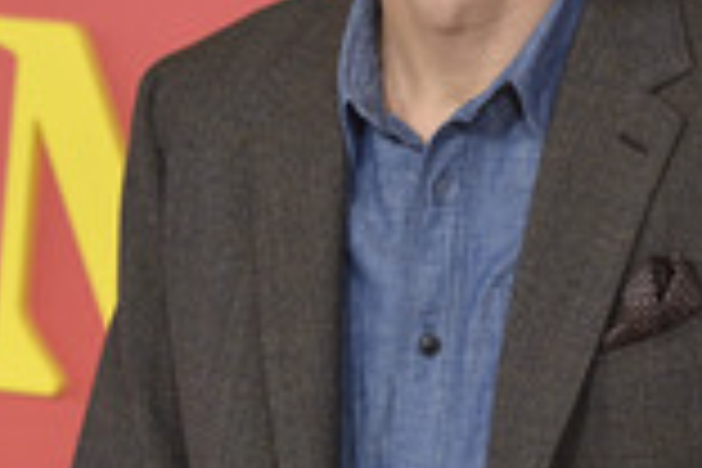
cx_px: 554
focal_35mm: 248
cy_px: 148
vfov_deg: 5.5
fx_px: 4836
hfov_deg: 8.3
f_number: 6.3
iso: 1600
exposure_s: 1/320
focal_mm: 86
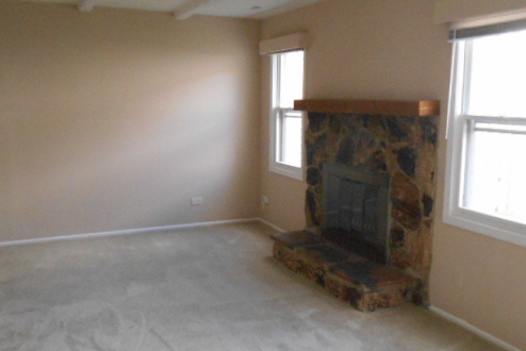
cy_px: 172
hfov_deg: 54.4
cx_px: 281
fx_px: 512
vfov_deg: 37.9
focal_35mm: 35
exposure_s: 1/100
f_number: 3.4
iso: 800
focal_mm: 4.7
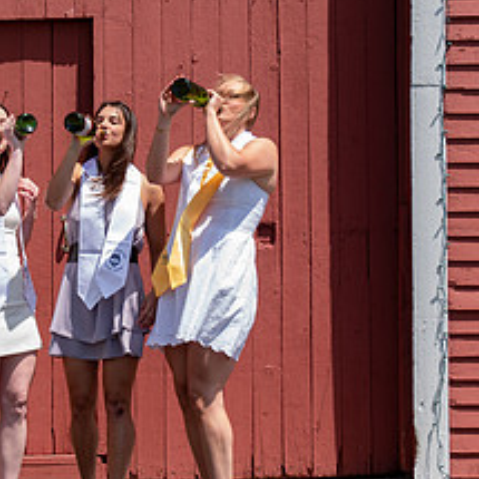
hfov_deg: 16.2
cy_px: 217
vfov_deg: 16.3
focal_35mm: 107
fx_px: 1675
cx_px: 91
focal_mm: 31
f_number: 5.6
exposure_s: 1/250
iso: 100
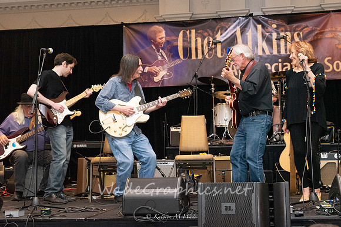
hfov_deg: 38.0
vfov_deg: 25.9
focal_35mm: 52
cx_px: 195
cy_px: 111
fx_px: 494
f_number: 6.3
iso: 6400
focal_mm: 45
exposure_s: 1/200
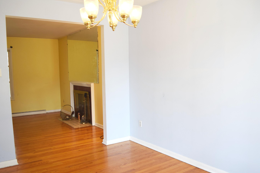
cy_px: 96
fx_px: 217
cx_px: 133
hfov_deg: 61.9
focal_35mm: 30
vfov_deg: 43.5
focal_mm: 18
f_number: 4
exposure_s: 1/60
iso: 400
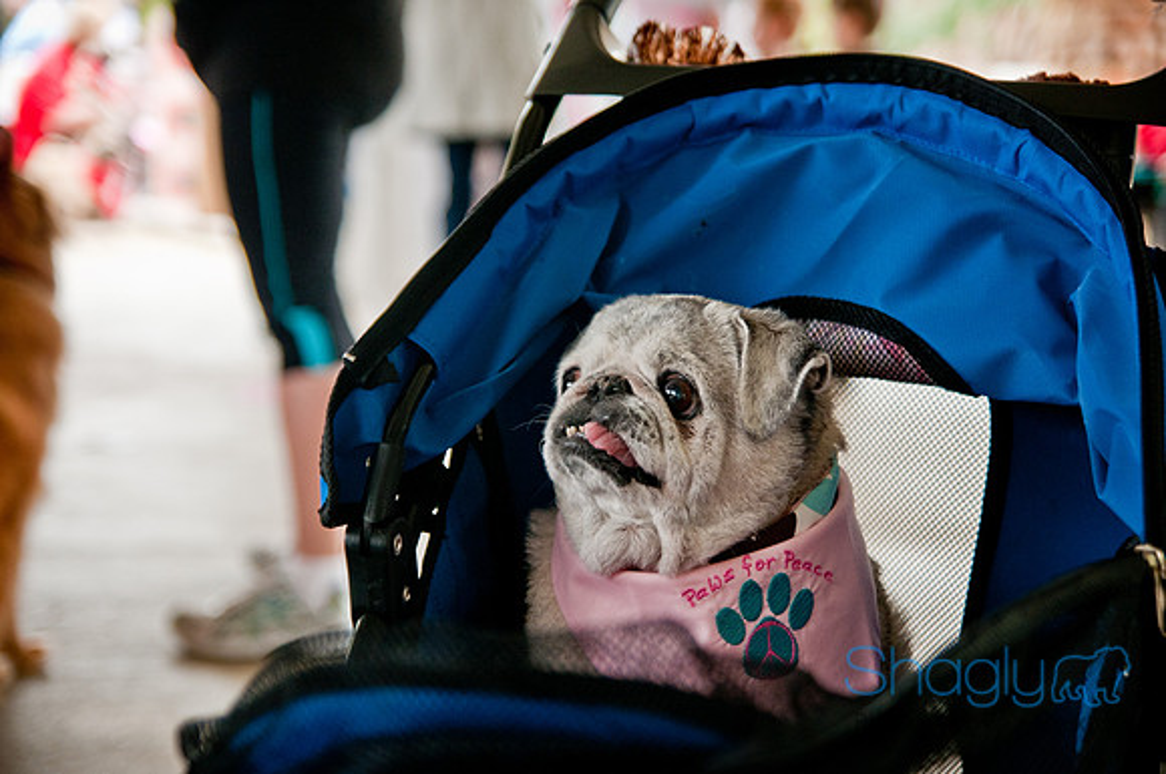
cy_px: 387
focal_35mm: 75
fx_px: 2426
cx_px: 583
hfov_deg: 27.0
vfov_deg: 18.1
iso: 500
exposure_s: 1/200
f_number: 2.8
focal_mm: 50
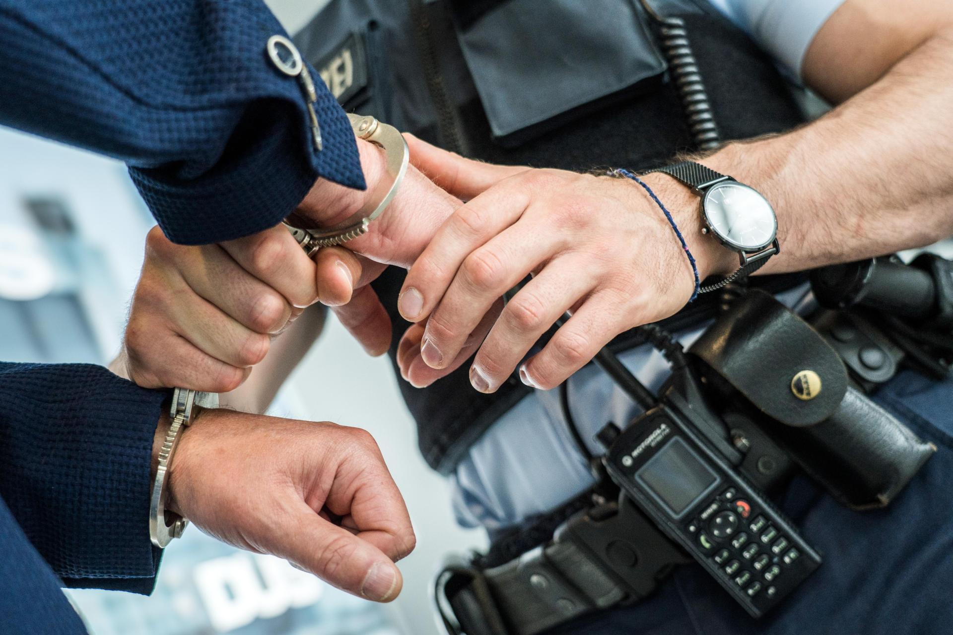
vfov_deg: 31.2
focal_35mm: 43
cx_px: 476
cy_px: 318
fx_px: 1138
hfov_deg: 45.4
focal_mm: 43
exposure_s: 1/250
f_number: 4
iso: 640
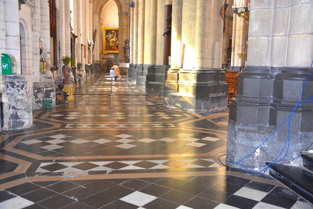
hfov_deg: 51.3
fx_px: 326
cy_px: 104
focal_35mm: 38
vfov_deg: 35.5
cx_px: 156
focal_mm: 25
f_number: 4
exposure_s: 1/60
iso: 500
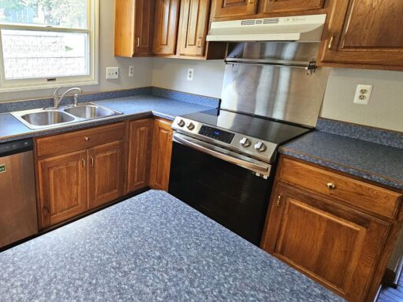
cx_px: 103
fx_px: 233
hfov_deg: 76.1
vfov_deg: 65.0
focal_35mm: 20
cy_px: 114
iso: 320
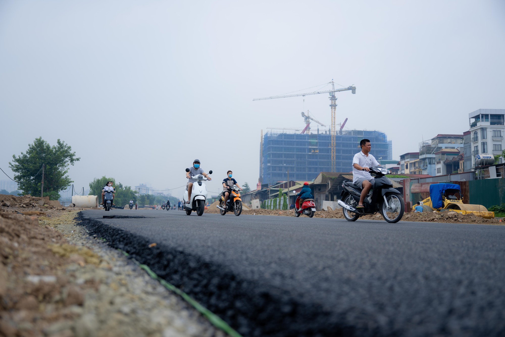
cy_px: 168
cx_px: 252
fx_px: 442
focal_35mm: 32
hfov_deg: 59.5
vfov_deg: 41.7
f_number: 2.8
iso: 100
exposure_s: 1/800
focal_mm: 31.5
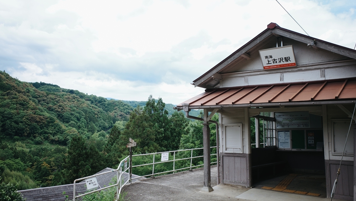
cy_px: 106
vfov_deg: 37.8
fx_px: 293
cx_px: 170
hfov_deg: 62.6
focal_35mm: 31
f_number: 4
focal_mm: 18.3
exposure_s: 1/500
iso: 200
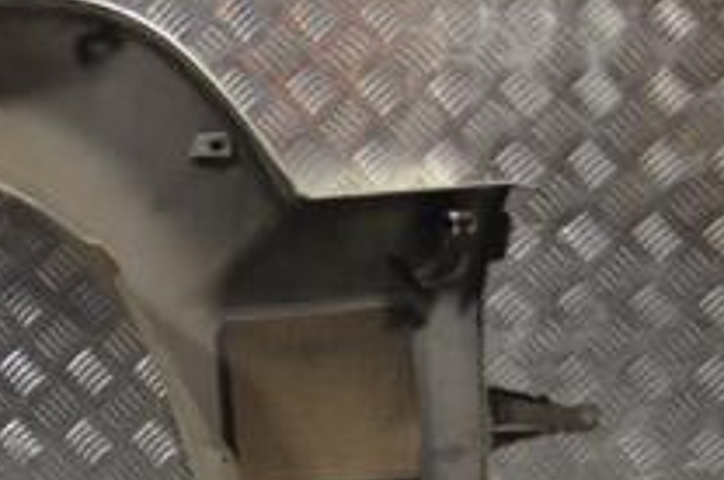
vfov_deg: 13.1
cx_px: -317
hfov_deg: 17.9
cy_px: 323
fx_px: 2088
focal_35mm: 104
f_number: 4
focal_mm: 24
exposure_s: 1/40
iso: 100
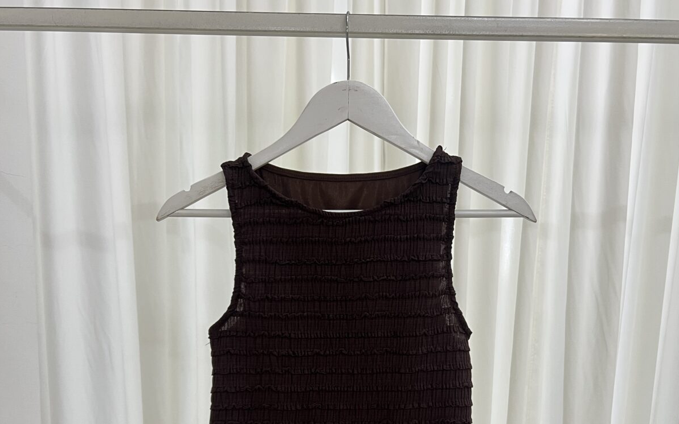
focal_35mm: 37
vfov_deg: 33.1
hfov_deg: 52.7
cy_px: 360
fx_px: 685
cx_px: 341
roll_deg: -0.7
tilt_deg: -7.8
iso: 100
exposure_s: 1/50
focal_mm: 5.7
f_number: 1.5
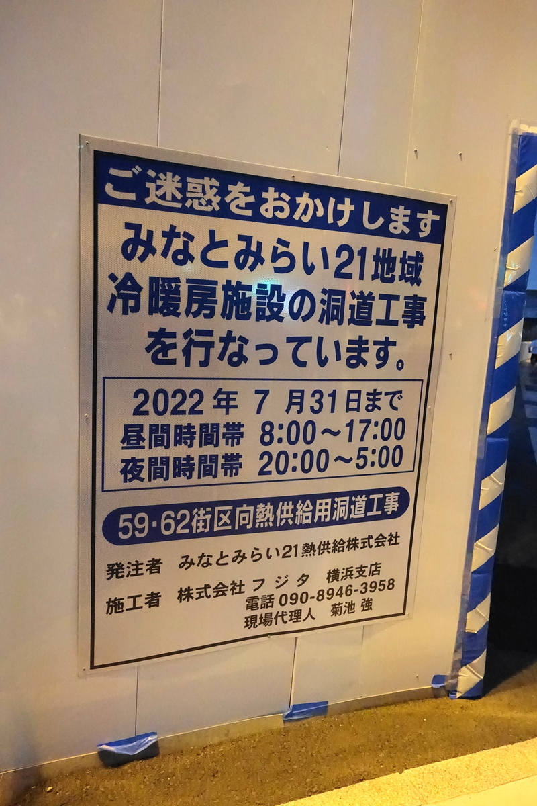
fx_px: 537
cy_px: 403
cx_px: 268
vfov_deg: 73.7
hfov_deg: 53.1
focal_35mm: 24
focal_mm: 8.8
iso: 6400
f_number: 1.8
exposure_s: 1/250
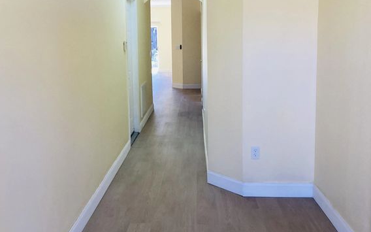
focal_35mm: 37
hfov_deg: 52.7
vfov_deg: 34.2
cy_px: 80
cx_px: 172
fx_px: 374
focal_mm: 3.3
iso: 64
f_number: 2.4
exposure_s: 1/120
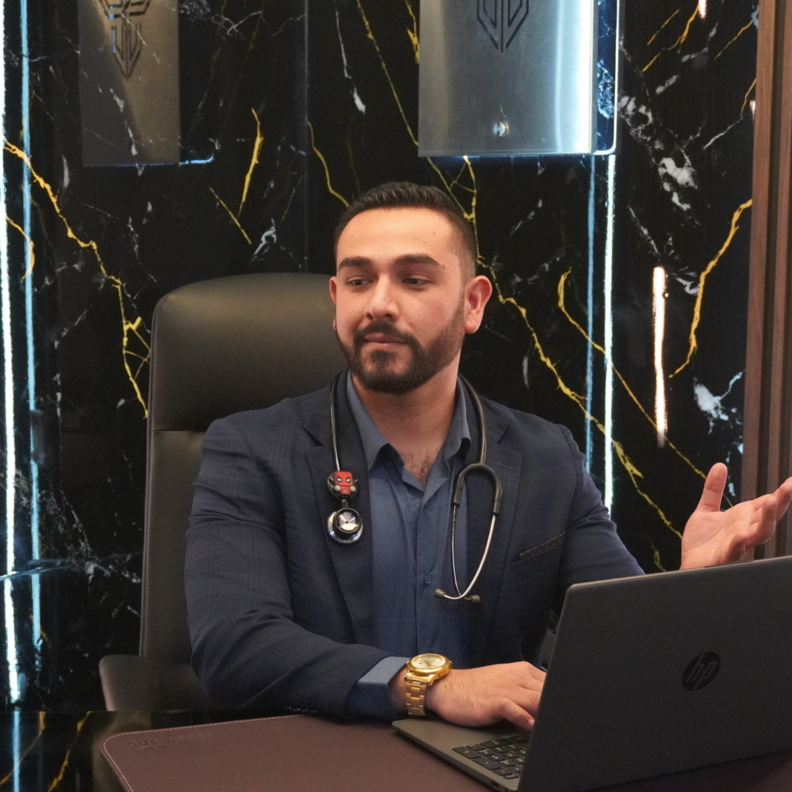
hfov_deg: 27.0
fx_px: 1647
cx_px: 387
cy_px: 399
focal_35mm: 64
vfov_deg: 27.0
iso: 6400
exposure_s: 1/160
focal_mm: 33
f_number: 5
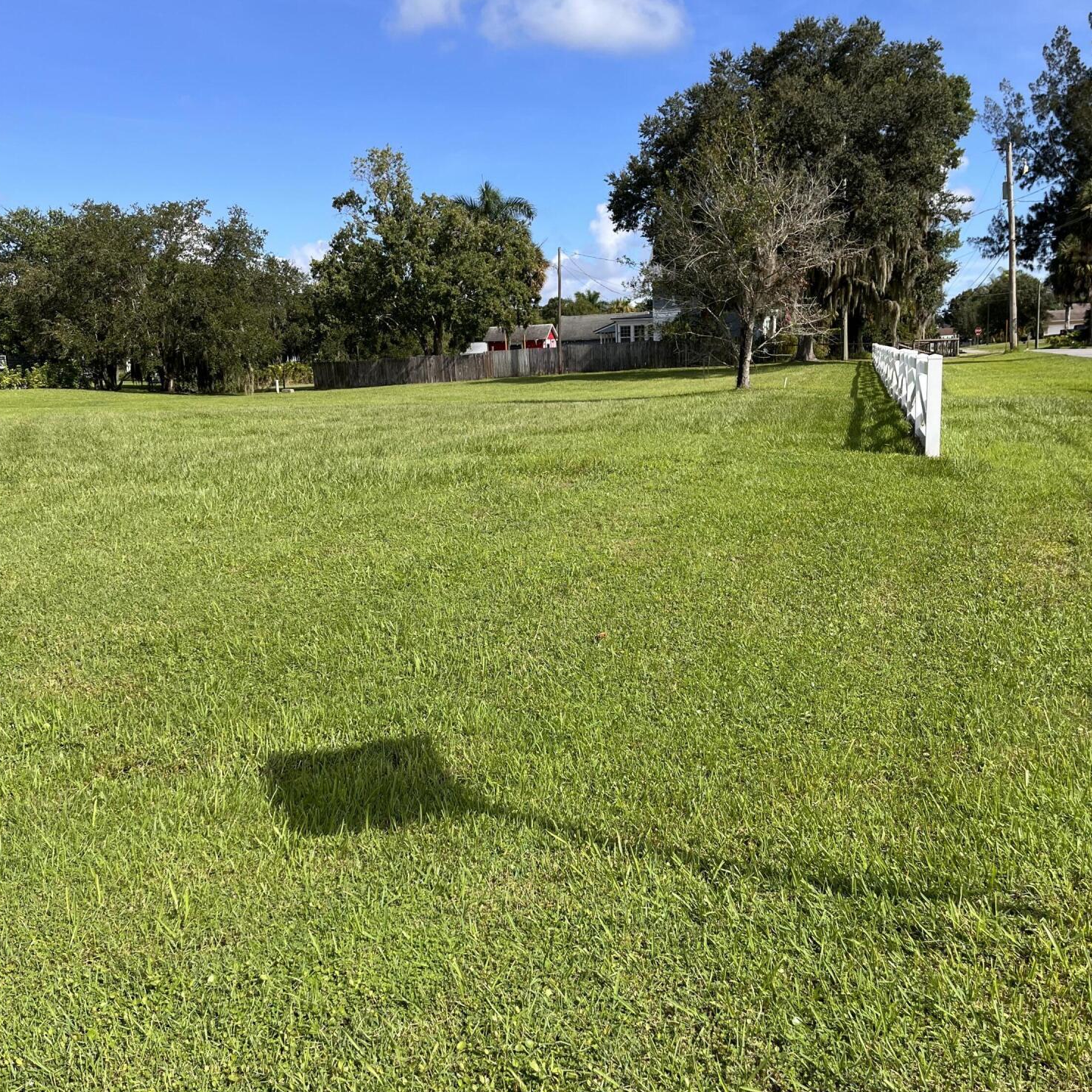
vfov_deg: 52.5
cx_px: 542
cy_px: 548
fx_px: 1106
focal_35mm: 31
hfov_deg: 52.5
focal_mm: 5.1
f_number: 1.6
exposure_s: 1/2688
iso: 50
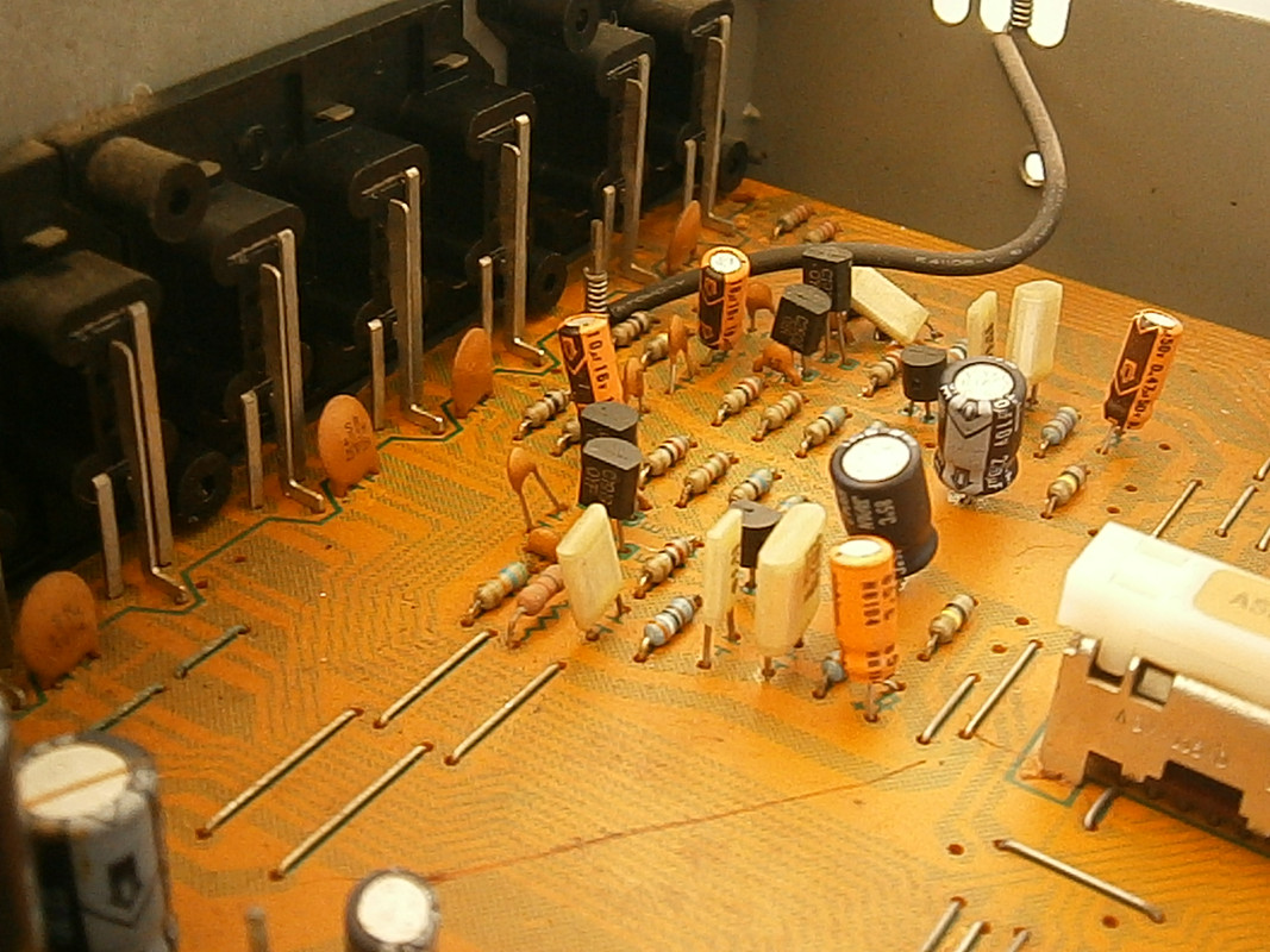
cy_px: 476
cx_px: 635
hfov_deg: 40.4
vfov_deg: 30.9
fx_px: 1724
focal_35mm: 47
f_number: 3.4
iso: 500
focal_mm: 8.3
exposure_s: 1/30
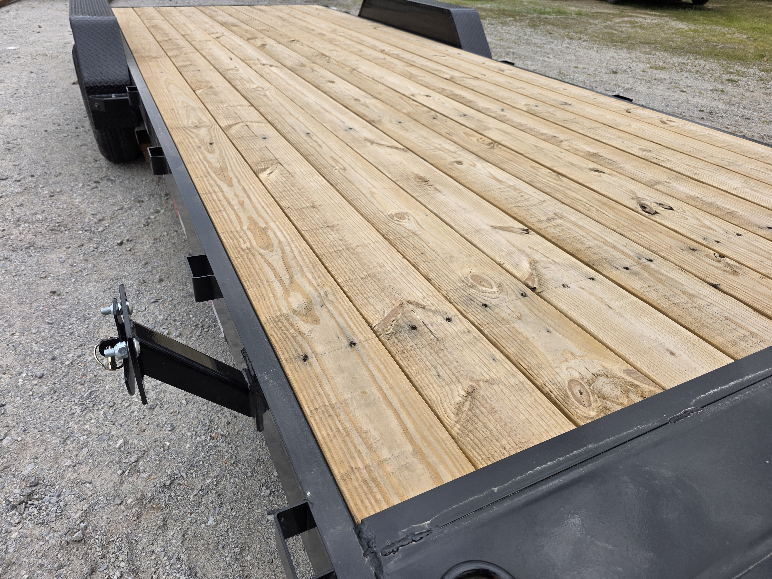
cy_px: 290
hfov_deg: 73.9
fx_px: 513
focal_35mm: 23
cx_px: 386
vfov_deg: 58.9
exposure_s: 1/2701
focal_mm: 6.3
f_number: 1.7
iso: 80
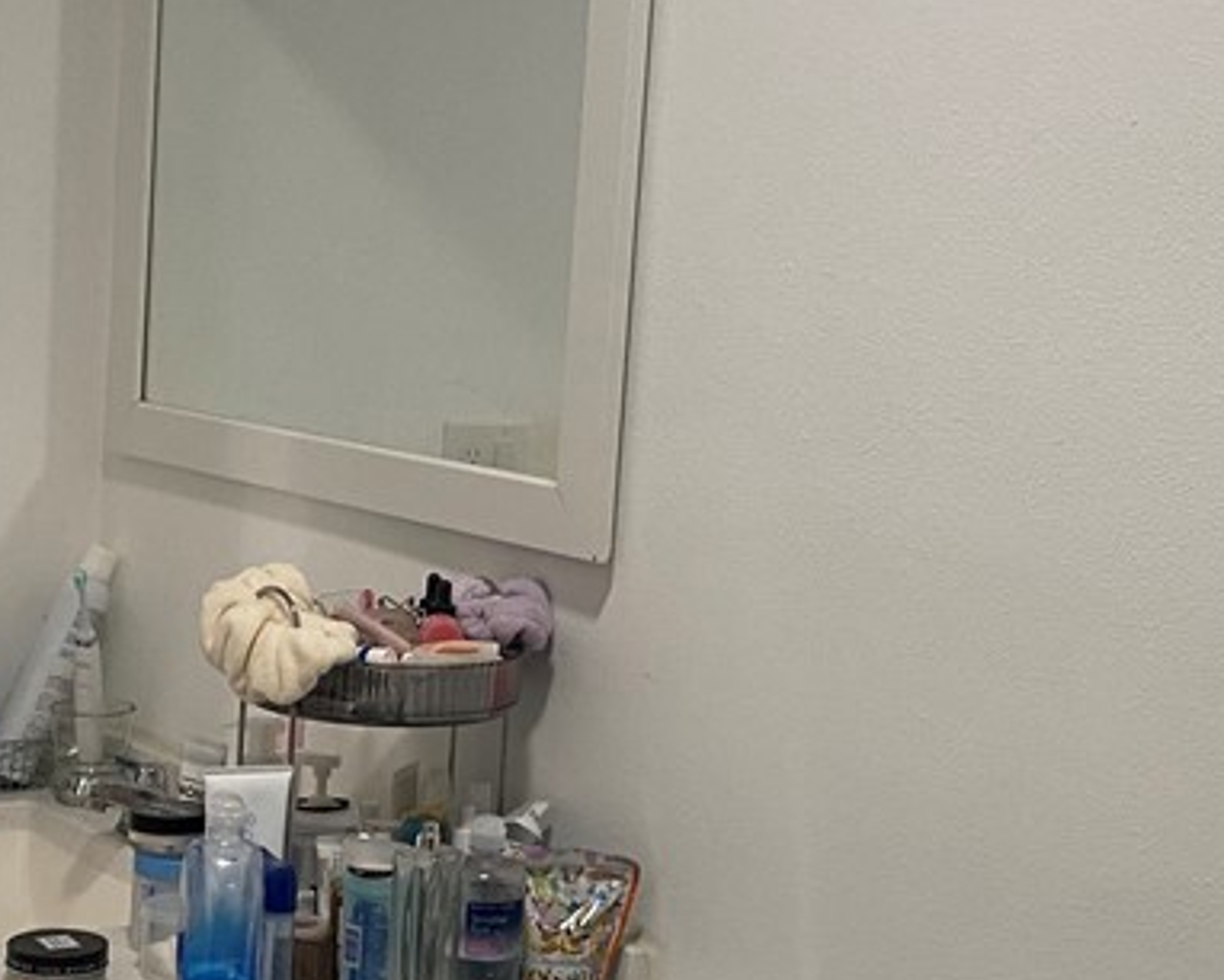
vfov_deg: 22.5
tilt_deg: -7.0
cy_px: 538
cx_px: 574
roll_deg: -4.6
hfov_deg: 27.9
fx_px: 2465
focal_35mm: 68
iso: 125
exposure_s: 1/60
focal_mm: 4.25
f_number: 1.8
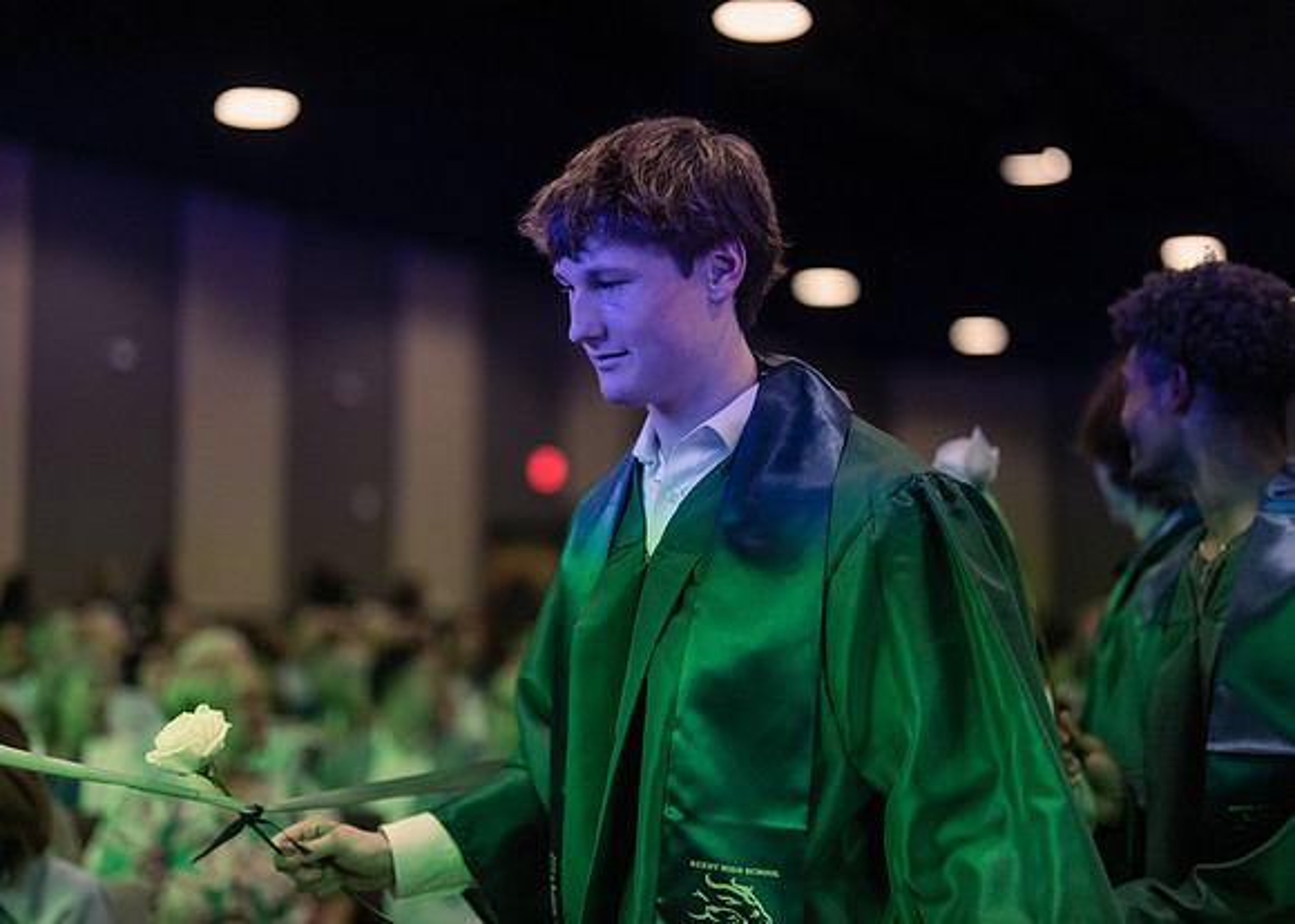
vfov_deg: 26.6
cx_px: 648
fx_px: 1952
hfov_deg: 36.7
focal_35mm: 53
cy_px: 462
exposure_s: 1/500
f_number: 1.2
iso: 1250
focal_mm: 50
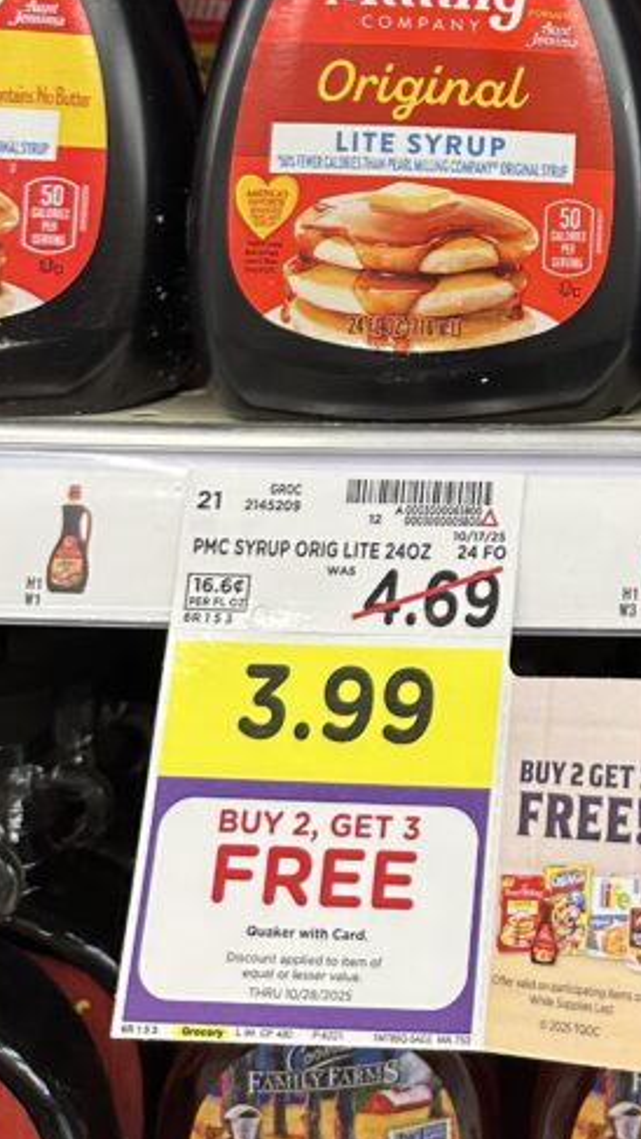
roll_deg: -2.9
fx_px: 1662
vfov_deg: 35.9
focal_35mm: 55
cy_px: 143
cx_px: 840
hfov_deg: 20.0
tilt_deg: -3.7
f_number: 1.78
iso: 200
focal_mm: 6.86
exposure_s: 1/60
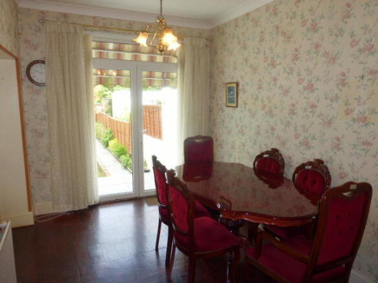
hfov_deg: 71.6
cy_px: 142
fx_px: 262
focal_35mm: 24
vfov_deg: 56.8
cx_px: 189
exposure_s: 1/80
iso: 100
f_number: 3.3
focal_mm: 4.3
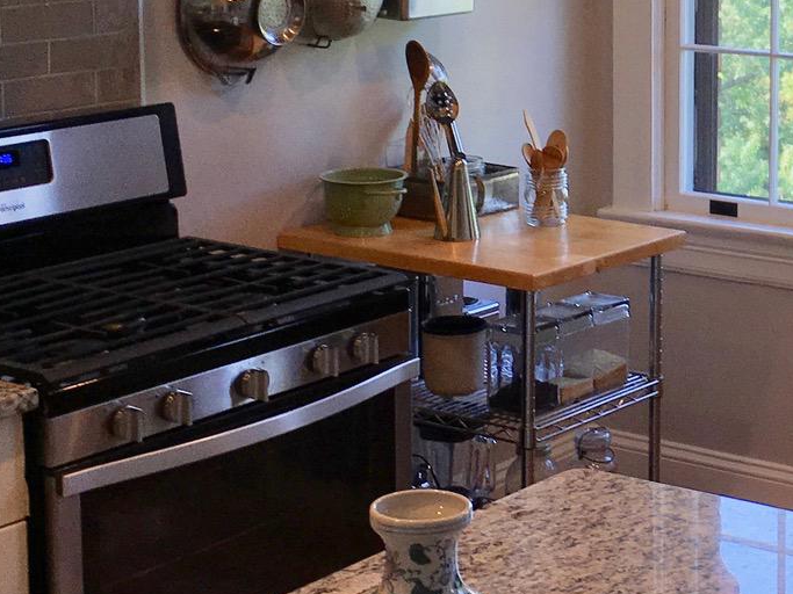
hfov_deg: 21.6
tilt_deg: -9.0
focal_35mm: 87
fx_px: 1993
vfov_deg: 16.8
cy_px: 90
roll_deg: +0.0
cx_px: 806
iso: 32
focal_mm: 4.15
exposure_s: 1/120
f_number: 2.2
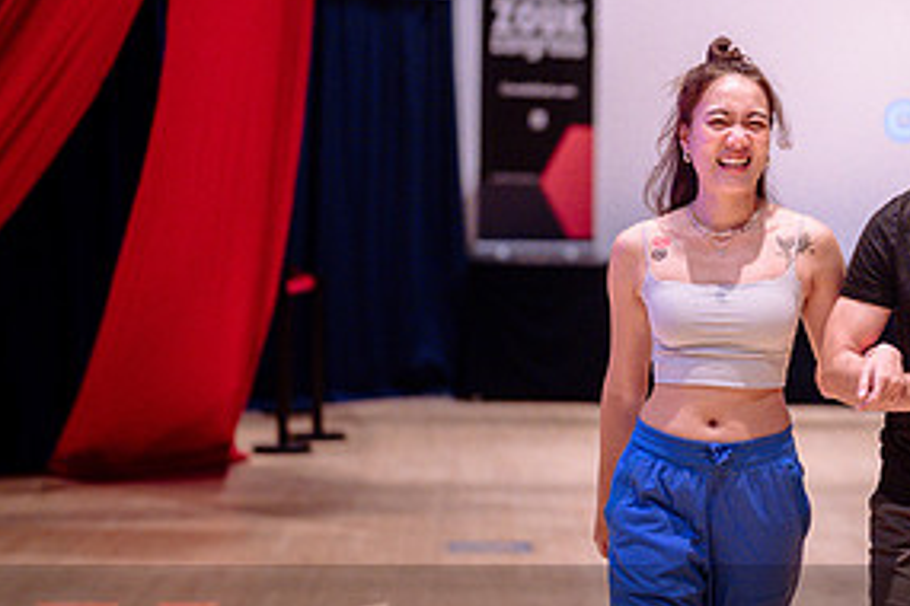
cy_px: 233
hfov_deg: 18.9
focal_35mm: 107
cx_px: 761
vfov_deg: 12.8
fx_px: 2705
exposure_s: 1/250
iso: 1600
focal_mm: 50
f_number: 1.2
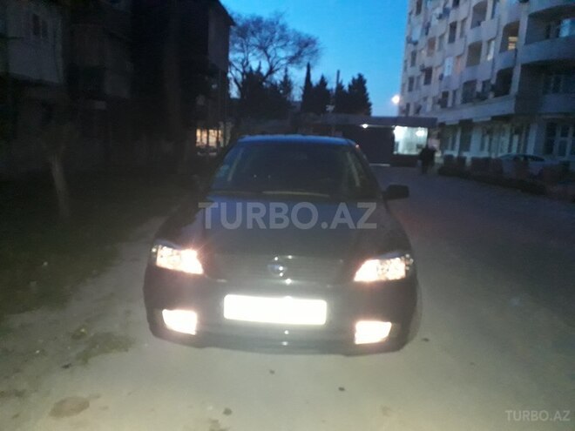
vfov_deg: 51.4
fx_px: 448
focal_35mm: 27
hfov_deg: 65.3
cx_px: 288
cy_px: 216
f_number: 1.9
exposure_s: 1/17
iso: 500
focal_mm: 3.6
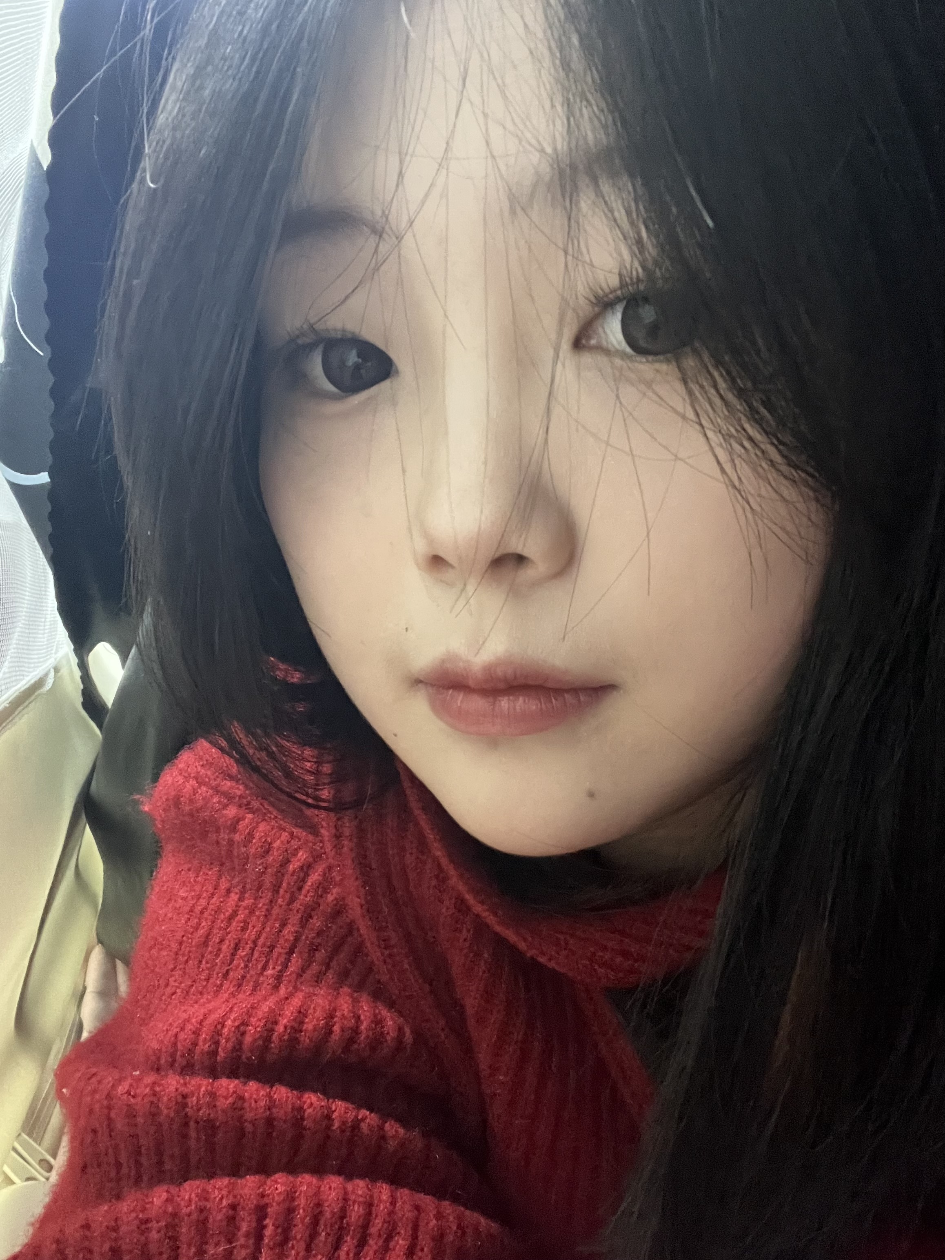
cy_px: 630
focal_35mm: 30
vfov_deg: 60.0
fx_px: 1092
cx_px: 472
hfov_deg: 46.8
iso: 800
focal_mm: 2.71
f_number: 2.2
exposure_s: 1/22
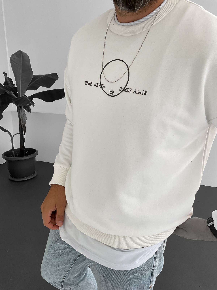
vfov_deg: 61.7
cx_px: 108
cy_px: 145
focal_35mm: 29
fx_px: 242
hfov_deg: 48.2
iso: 32
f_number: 1.8
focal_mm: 3
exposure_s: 1/120
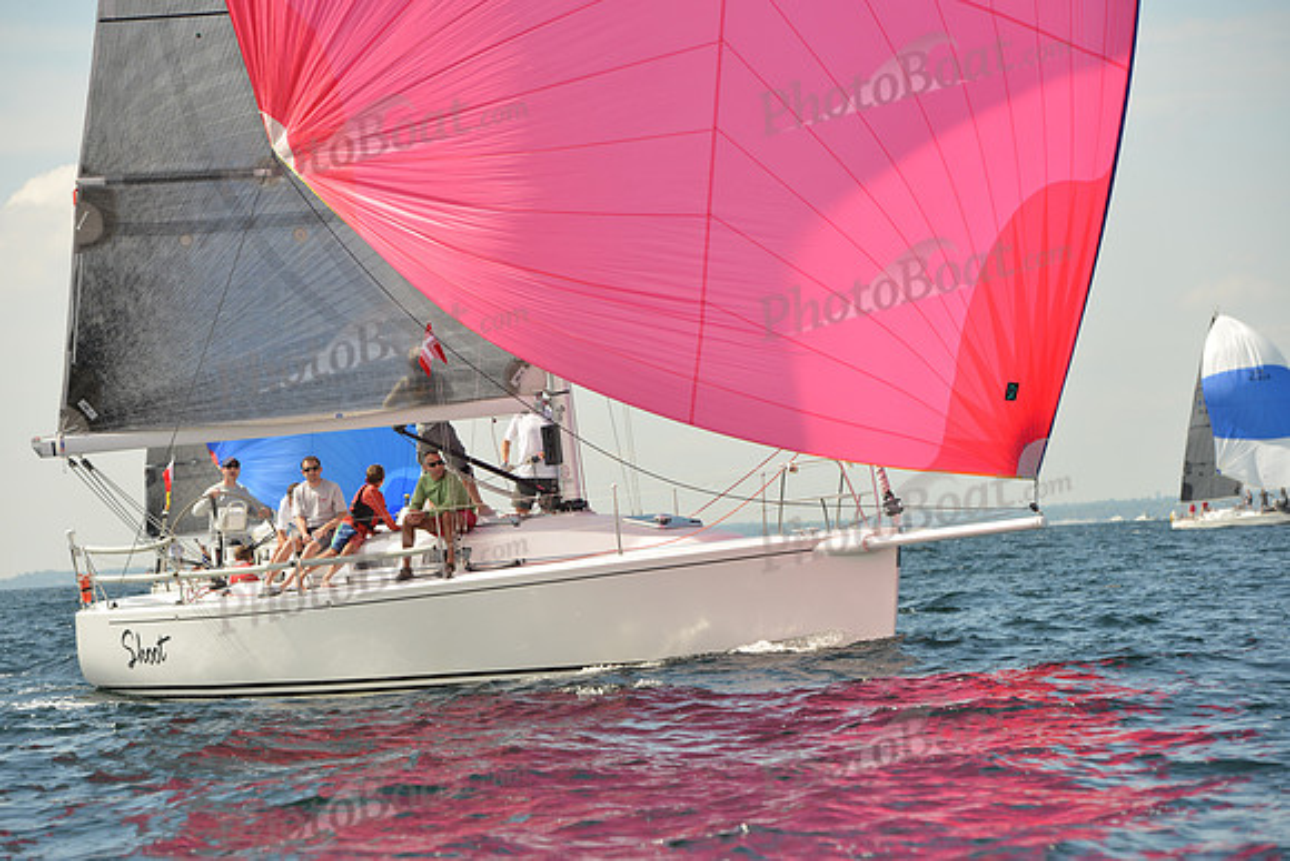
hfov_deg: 14.2
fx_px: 5197
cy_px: 430
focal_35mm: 145
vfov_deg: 9.5
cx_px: 645
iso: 320
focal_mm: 145
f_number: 7.1
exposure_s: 1/1250
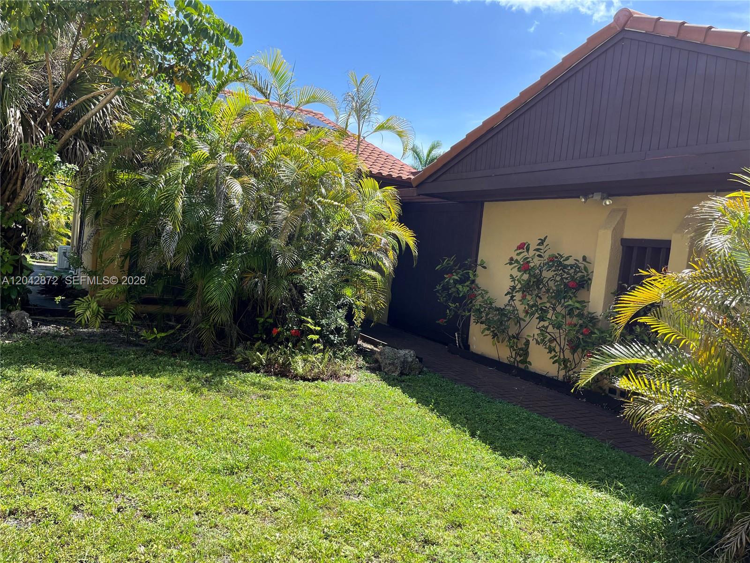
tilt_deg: -1.6
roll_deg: -6.0
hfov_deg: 67.3
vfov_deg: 53.1
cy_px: 282
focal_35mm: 26
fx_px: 563
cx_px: 375
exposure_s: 1/1186
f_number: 1.6
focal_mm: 5.1
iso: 50
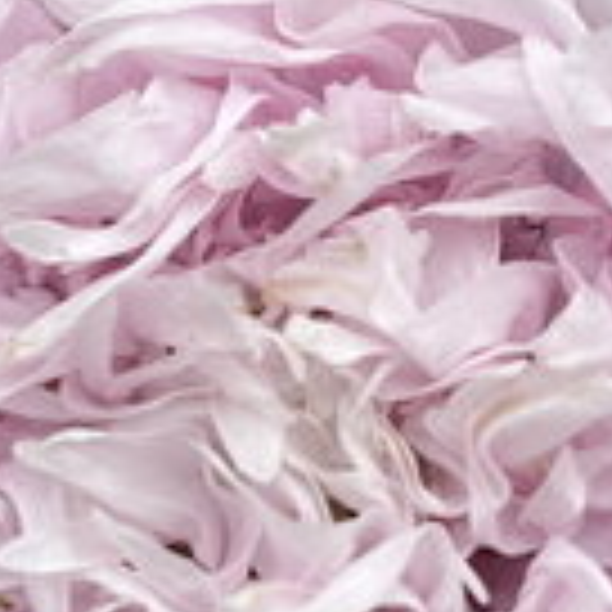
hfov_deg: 19.3
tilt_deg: -71.4
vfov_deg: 19.3
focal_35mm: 90
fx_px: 1800
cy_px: 317
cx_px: 297
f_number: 1.6
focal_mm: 5.1
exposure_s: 1/975
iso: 50
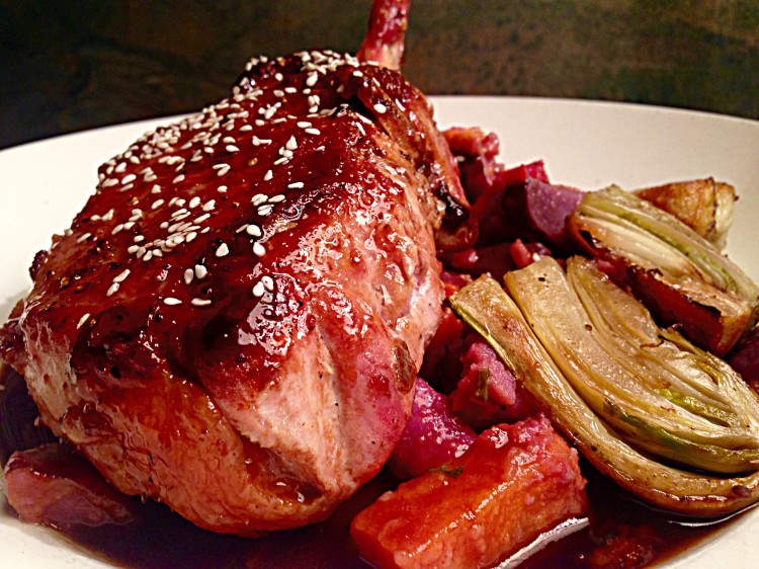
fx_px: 723
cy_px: 284
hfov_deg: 55.4
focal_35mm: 33
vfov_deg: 42.9
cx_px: 380
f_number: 2.4
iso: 80
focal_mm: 4.12
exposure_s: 1/20
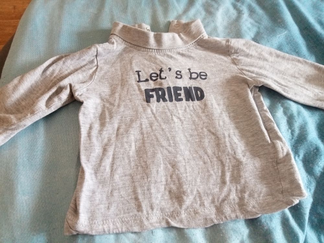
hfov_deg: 63.4
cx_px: 162
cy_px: 122
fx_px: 262
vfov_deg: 49.7
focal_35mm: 28
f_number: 2.2
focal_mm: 3.46
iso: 659
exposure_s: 1/33.3
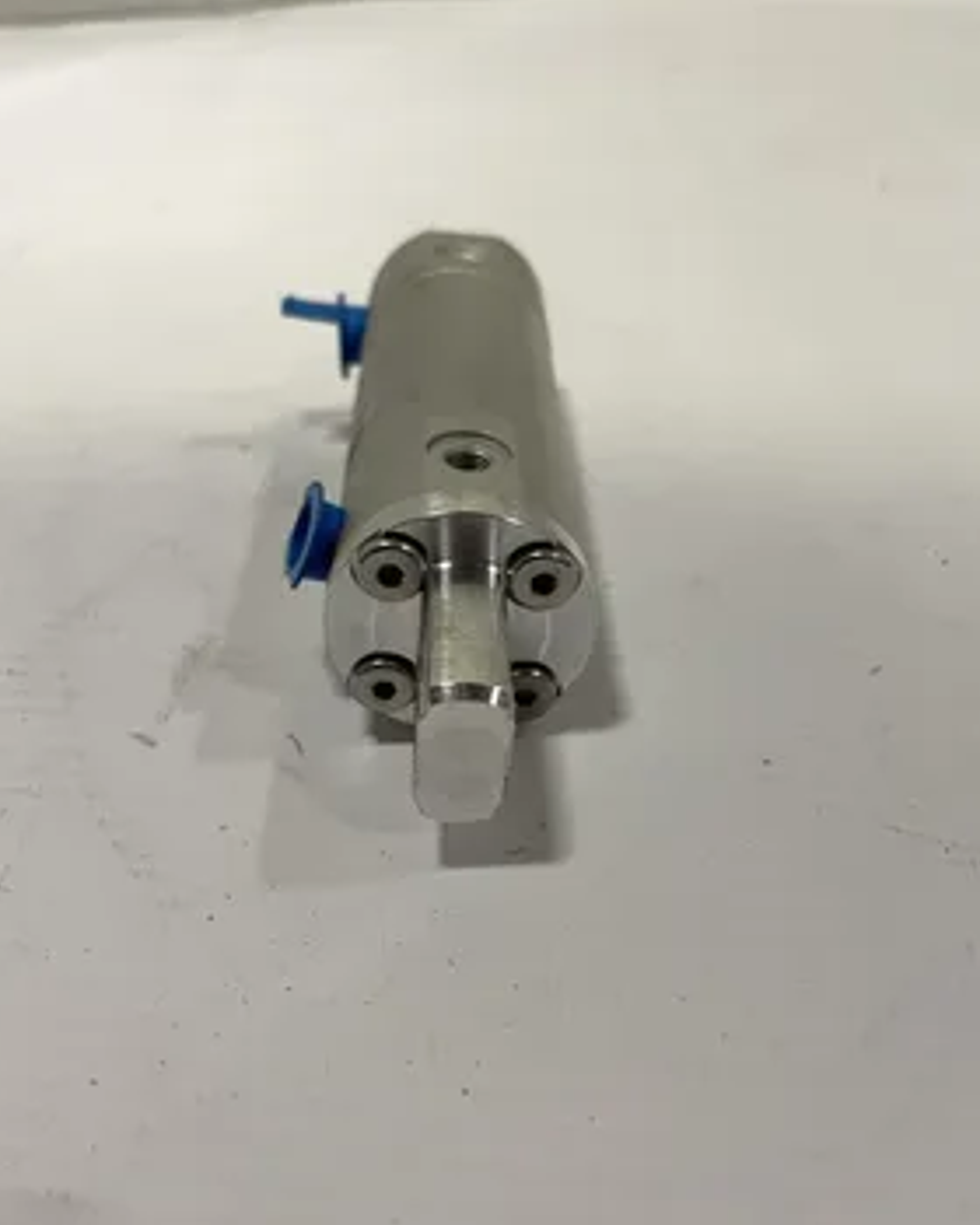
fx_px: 1051
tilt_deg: -37.9
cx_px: 469
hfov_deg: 50.0
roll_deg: +2.4
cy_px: 640
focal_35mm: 29
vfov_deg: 60.4
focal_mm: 4.2
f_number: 1.6
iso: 125
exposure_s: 1/60
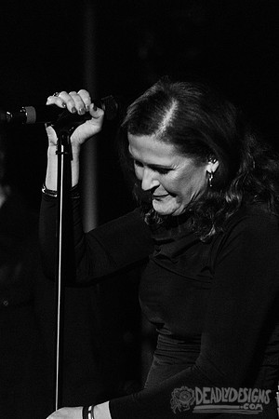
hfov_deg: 1.7
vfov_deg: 2.5
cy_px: 210
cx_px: 149
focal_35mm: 824
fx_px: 9582
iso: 4000
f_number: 6.3
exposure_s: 1/160
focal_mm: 550
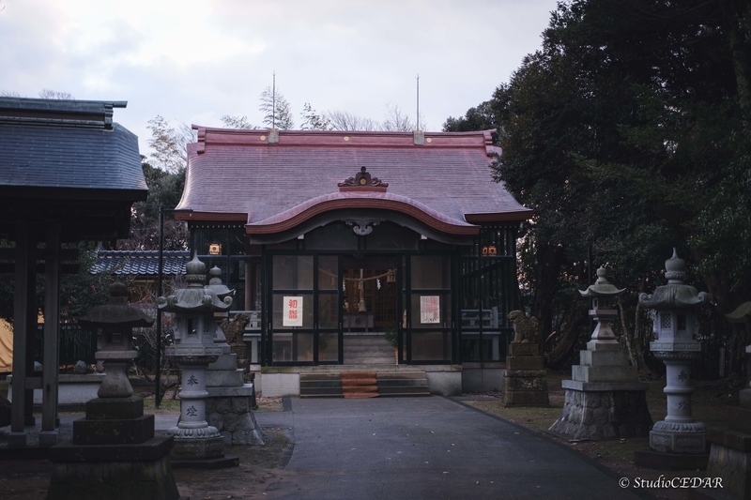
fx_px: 938
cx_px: 376
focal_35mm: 45
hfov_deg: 43.6
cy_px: 250
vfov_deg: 29.9
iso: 400
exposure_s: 1/125
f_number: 2.8
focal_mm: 30
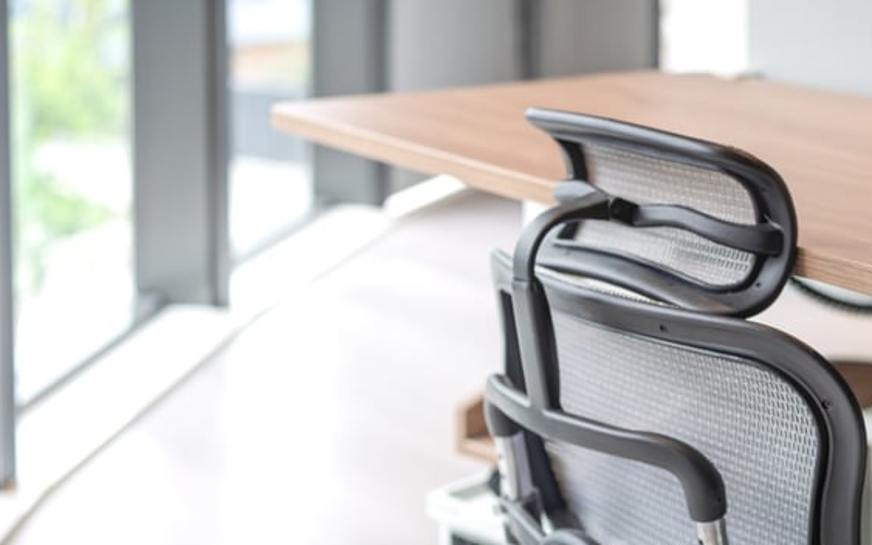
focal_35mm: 76
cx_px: 808
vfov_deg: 17.2
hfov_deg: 26.1
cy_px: 320
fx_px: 1806
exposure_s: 1/200
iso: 100
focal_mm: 35
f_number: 1.8
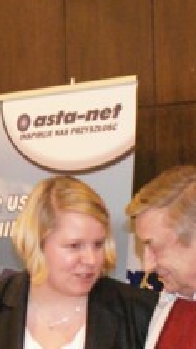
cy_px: 261
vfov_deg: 15.7
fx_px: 1258
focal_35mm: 136
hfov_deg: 8.8
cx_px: -51
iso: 1600
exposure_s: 1/15
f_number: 4.5
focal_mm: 26
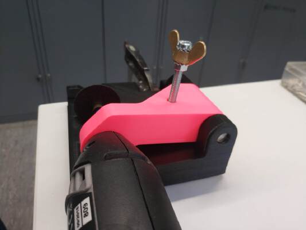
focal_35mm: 32
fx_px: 283
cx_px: 153
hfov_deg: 56.8
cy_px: 115
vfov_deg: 44.2
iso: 182
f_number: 2
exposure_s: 1/33
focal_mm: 4.5
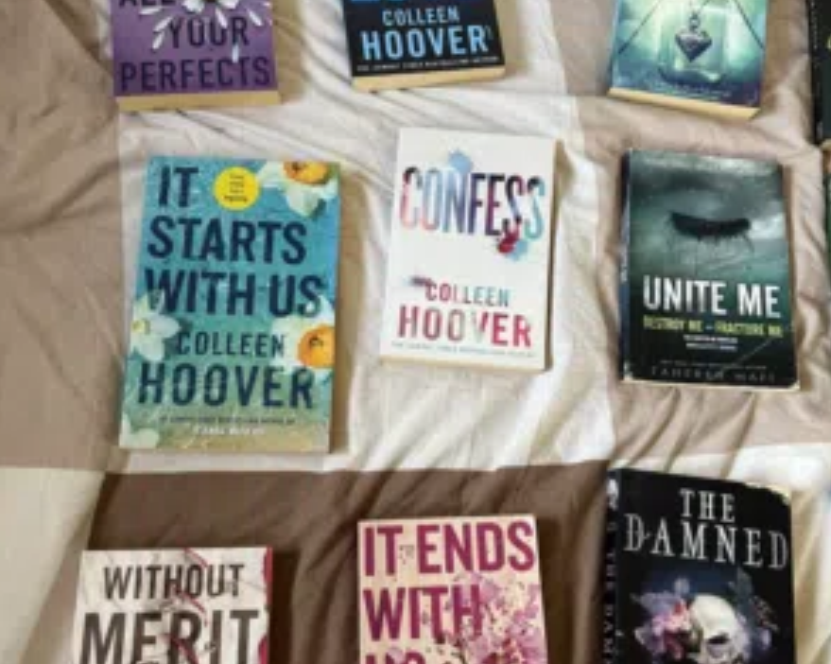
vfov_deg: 45.7
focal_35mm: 32
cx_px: 420
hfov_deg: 55.7
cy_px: 355
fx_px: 786
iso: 250
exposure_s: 1/60
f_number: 1.78
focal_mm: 6.86
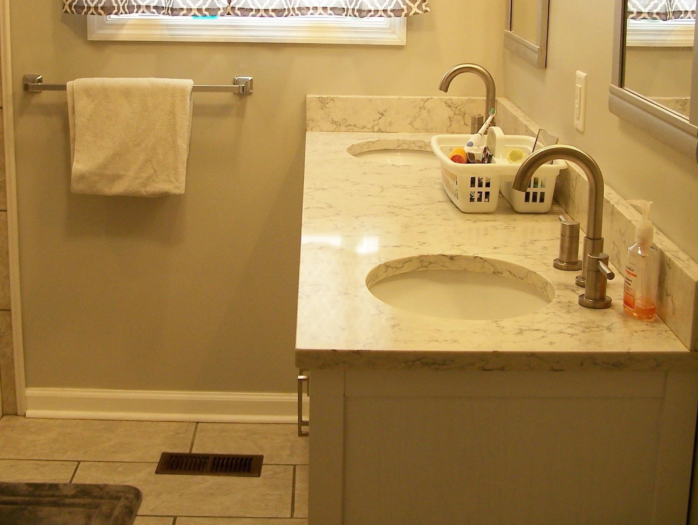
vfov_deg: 25.4
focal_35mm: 57
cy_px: 132
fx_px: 1150
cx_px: 328
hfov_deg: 33.7
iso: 80
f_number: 2.8
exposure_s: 1/40
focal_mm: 6.3
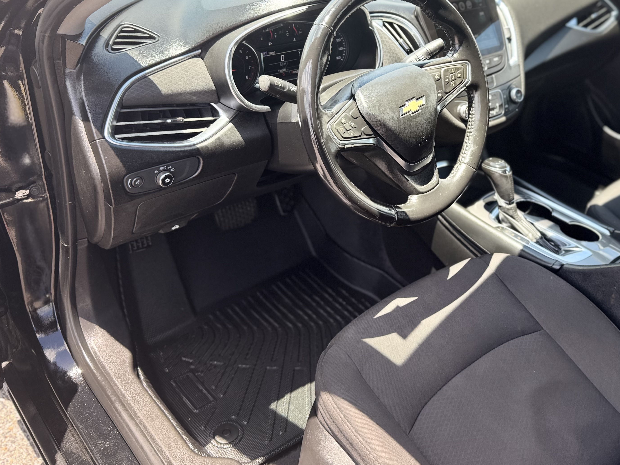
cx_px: 396
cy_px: 156
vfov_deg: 40.2
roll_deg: -7.5
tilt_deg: -27.2
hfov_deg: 51.9
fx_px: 627
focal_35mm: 35
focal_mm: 6.76
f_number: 1.78
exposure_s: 1/481
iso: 80
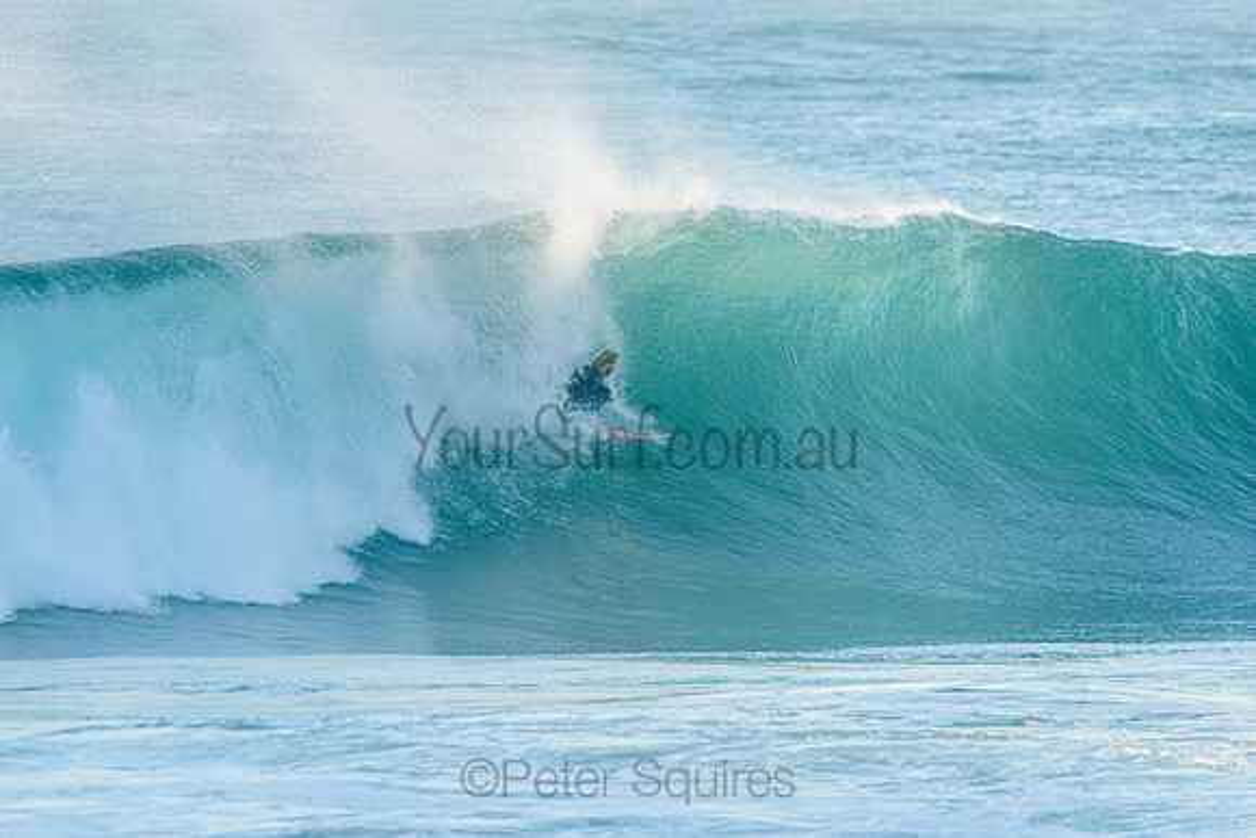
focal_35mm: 500
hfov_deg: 4.1
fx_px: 17448
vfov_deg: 2.8
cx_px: 628
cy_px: 419
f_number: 5.6
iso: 500
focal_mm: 500
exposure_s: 1/1600
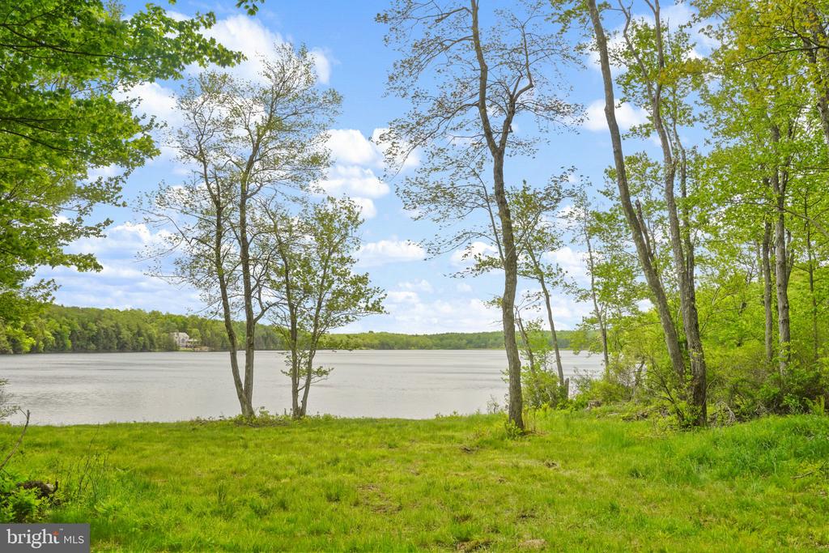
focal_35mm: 28
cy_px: 276
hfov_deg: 65.5
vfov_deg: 46.4
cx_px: 414
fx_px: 645
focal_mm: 28
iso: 100
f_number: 7.1
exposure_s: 1/40
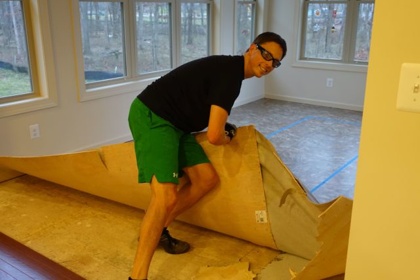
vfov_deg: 36.9
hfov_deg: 53.1
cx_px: 210
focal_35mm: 36
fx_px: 420
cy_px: 140
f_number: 2.8
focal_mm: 13.34
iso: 640
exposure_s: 1/40
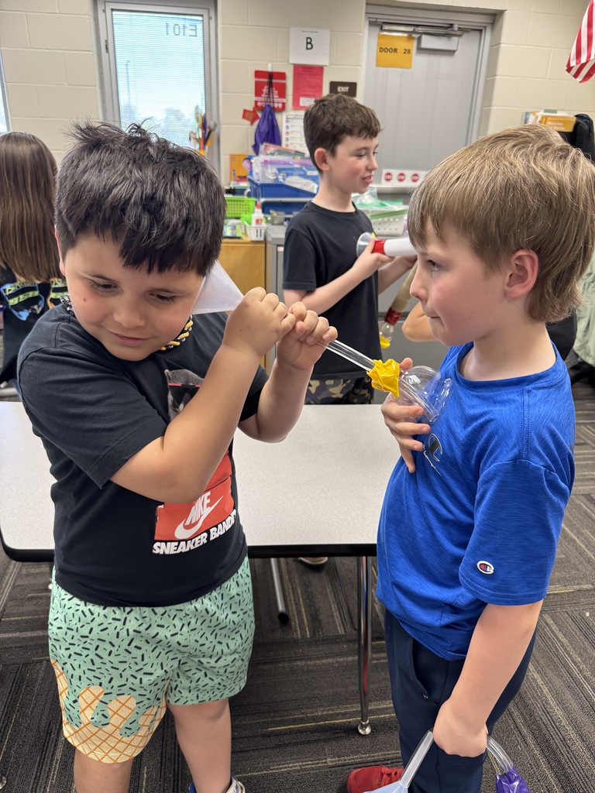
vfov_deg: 71.6
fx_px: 550
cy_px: 396
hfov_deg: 56.8
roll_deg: +0.2
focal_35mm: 24
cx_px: 298
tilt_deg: -24.5
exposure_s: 1/60
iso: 200
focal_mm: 6.76
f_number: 1.78
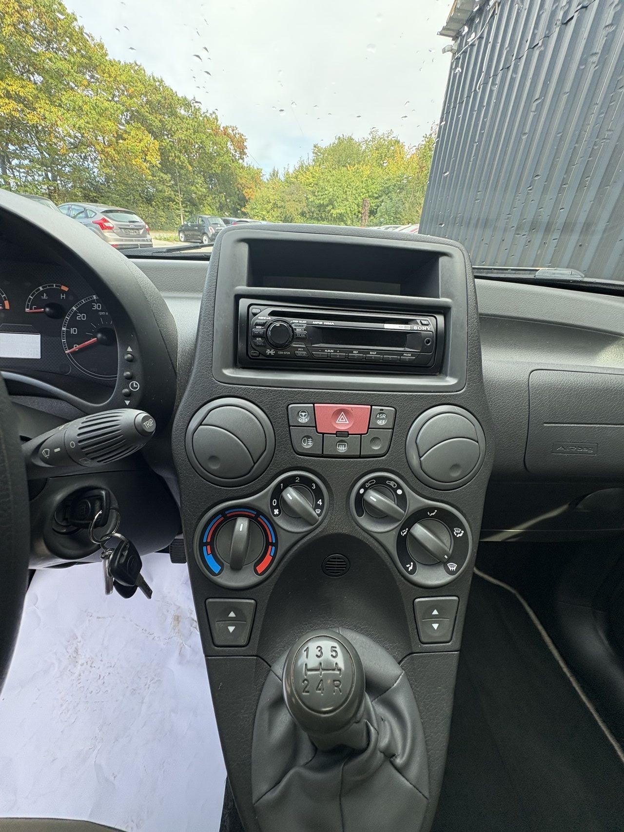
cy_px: 416
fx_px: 337
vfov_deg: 102.1
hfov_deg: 85.7
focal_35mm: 14
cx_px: 312
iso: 100
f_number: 2.2
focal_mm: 2.22
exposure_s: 1/111
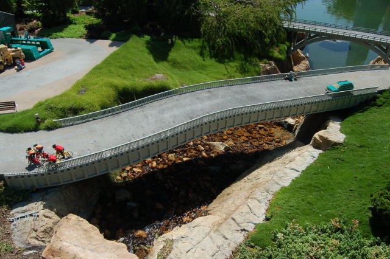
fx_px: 292
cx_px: 195
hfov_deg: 67.4
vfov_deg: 47.9
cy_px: 130
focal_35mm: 27
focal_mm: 18
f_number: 7.1
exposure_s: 1/200
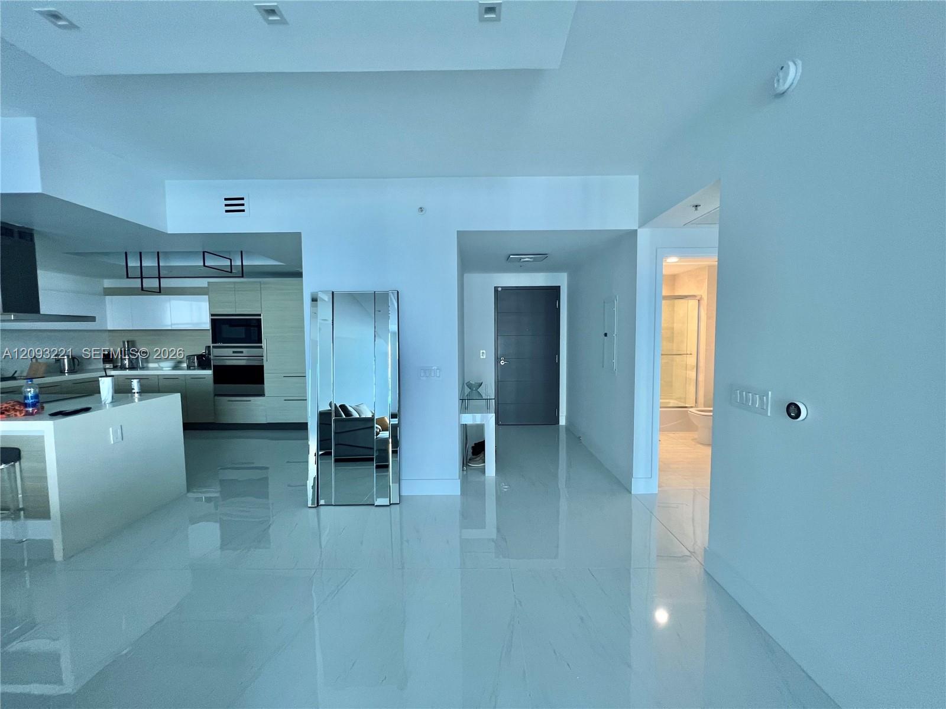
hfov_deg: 106.2
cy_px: 354
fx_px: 355
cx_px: 473
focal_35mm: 13
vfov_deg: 89.9
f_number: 1.8
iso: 200
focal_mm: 1.57
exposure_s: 1/100
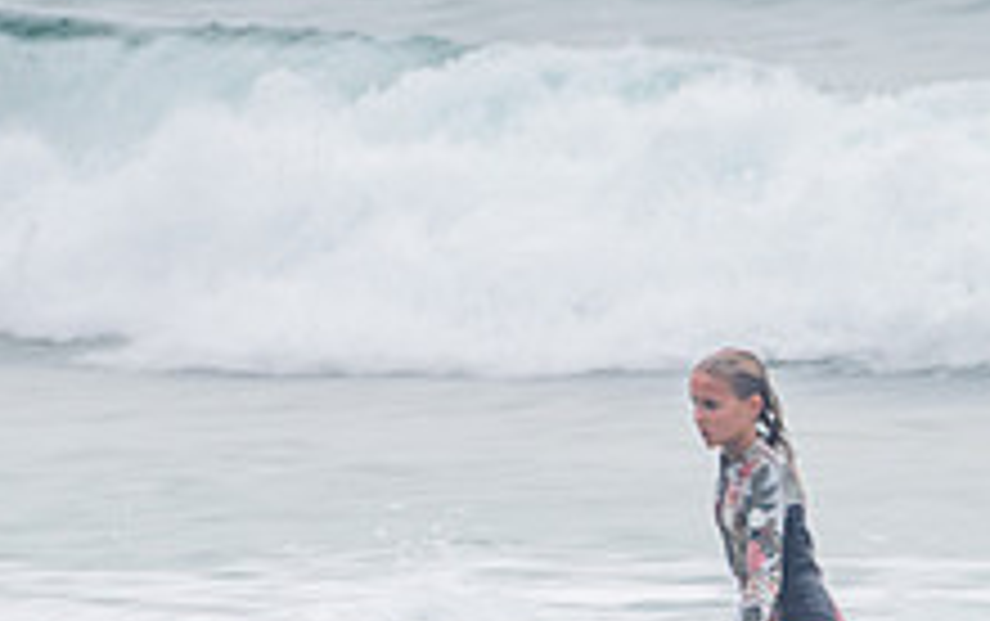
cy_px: 727
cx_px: 760
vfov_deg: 1.0
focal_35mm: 1341
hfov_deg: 1.6
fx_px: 36218
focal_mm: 500
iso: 64
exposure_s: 1/30
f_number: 8
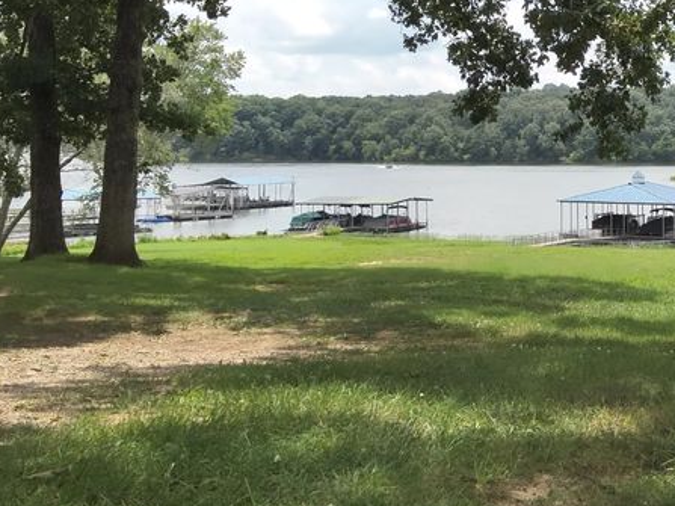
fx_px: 1072
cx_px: 566
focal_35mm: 55
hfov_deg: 33.6
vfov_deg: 26.4
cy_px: 160
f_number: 2.8
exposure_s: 1/800
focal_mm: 4.4
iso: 100
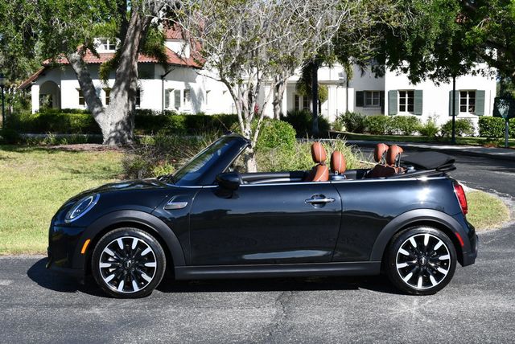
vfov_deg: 24.2
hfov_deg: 35.6
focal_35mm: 56
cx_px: 258
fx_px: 802
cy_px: 172
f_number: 8
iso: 140
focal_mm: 28
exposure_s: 1/250
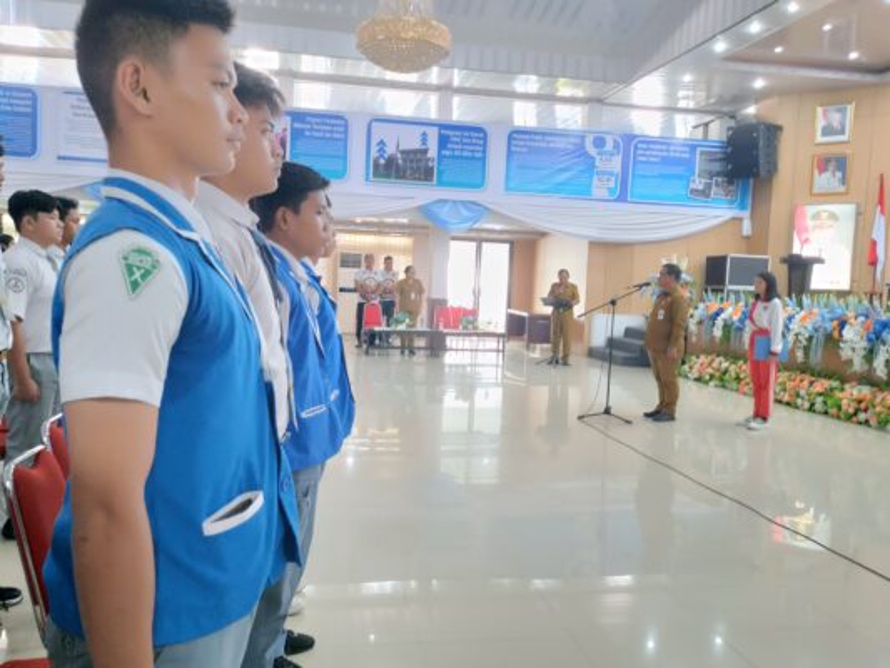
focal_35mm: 29
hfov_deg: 61.6
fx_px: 746
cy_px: 334
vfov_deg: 48.2
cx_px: 445
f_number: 1.7
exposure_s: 1/20
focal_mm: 4.7
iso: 2000
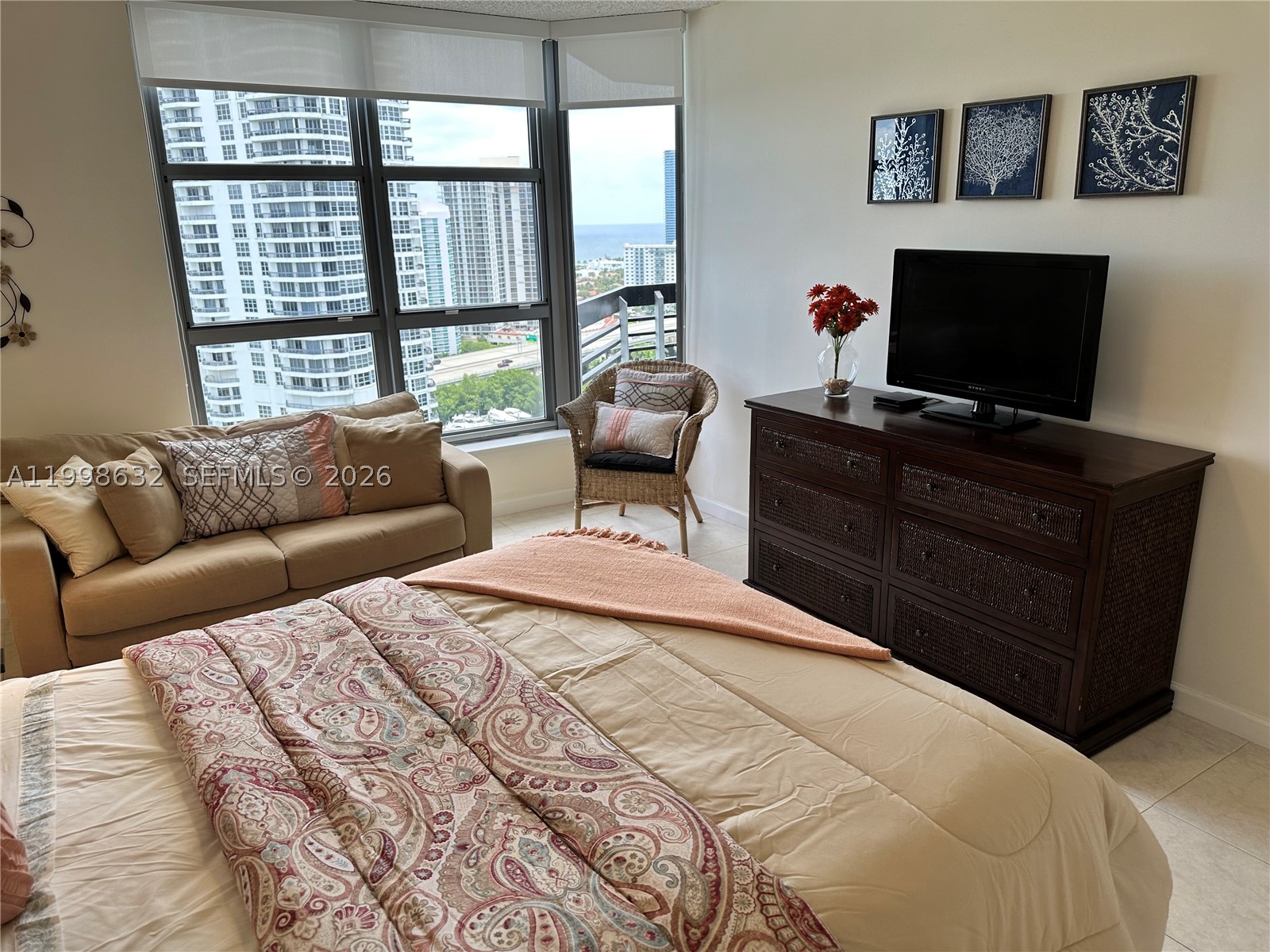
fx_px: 881
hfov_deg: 71.6
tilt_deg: -15.3
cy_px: 476
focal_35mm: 24
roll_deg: +1.7
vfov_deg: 56.8
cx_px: 635
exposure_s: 1/203
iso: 64
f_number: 1.78
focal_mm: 6.86
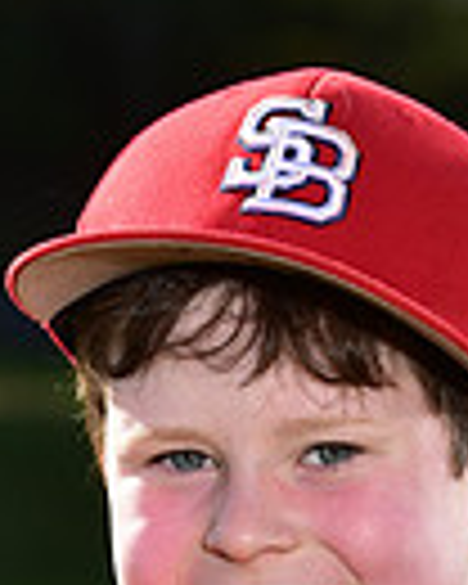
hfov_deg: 3.1
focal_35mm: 504
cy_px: 860
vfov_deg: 3.8
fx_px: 8726
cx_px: 308
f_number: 6.3
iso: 80
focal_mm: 120
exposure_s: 1/250
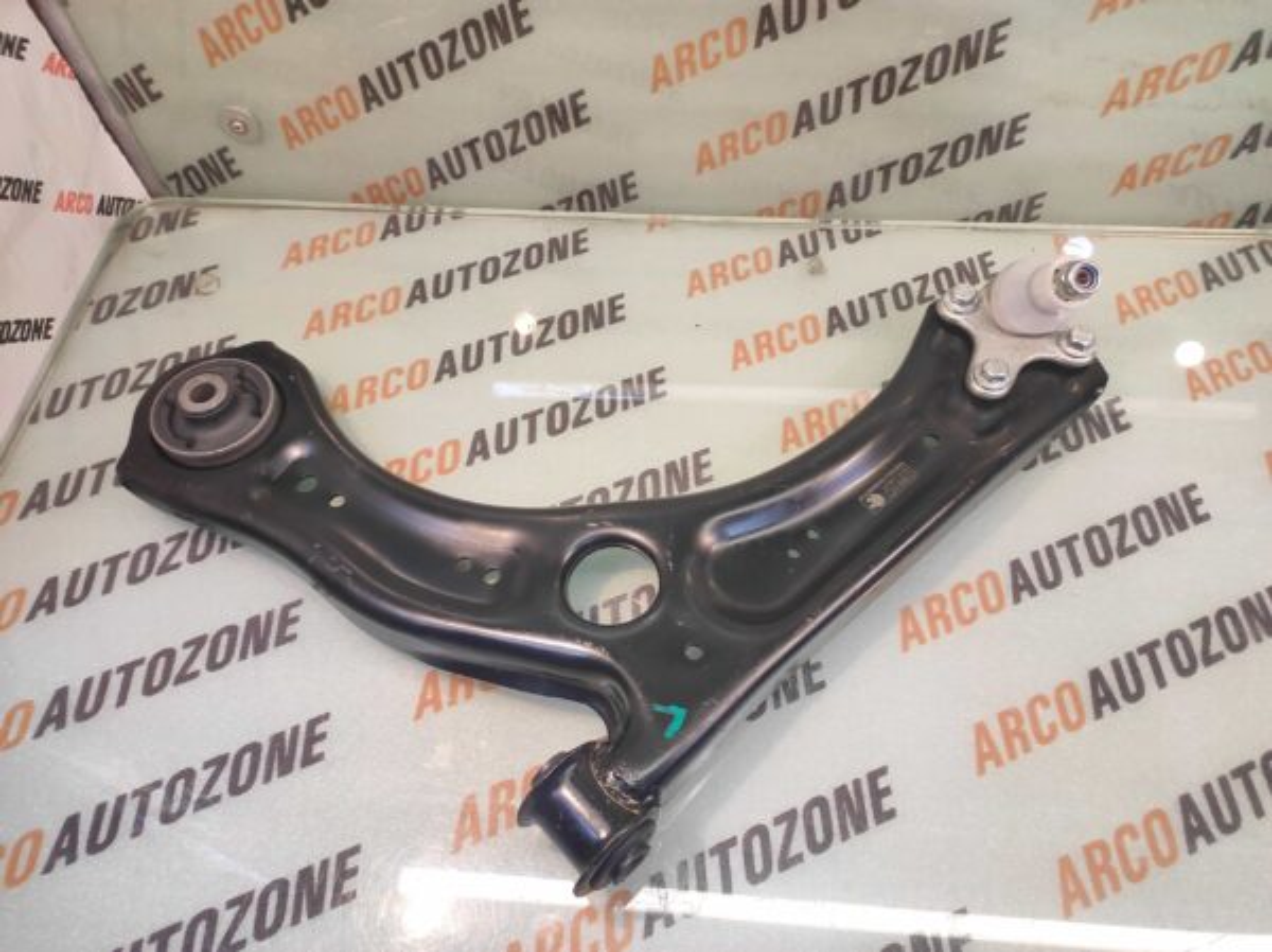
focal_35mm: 17
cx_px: 636
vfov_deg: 74.7
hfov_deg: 91.1
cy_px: 476
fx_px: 624
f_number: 1.79
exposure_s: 1/33
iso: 194
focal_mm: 4.74
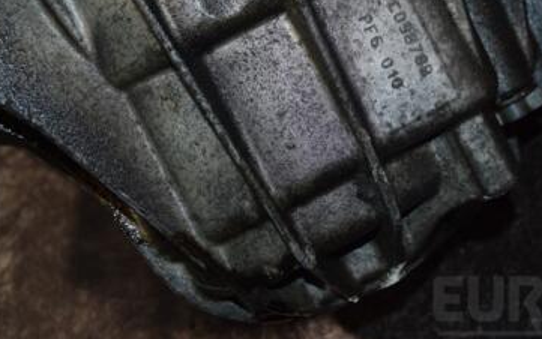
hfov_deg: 30.5
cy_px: 99
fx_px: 975
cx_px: 405
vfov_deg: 19.6
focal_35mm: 66
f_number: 5
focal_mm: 26
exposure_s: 1/60
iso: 800
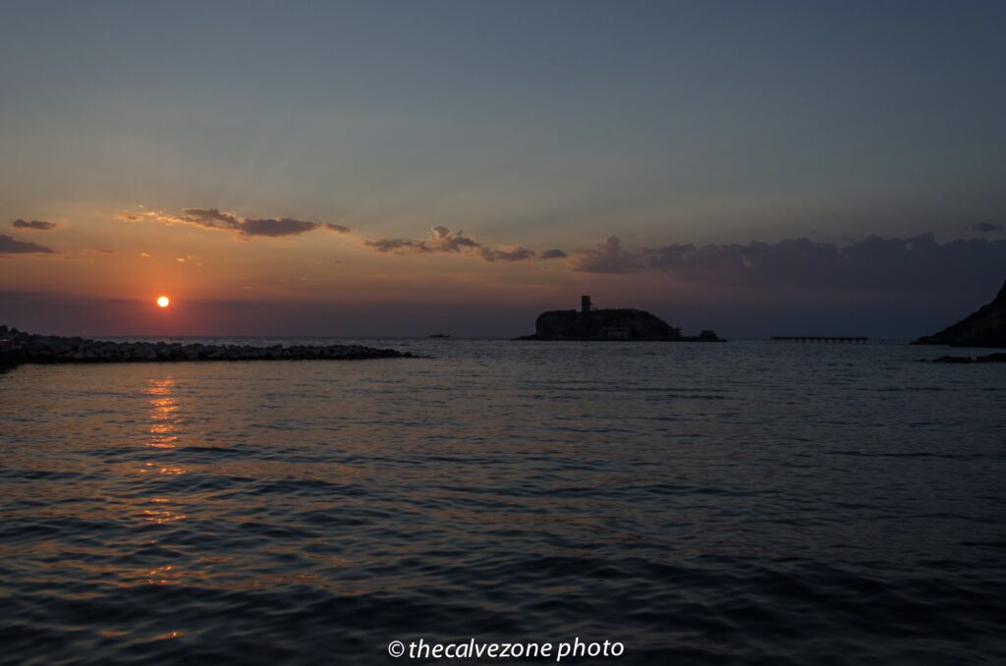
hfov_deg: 57.3
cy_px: 333
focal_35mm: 33
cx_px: 503
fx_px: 920
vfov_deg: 39.8
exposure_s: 1/200
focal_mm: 22
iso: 400
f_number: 18
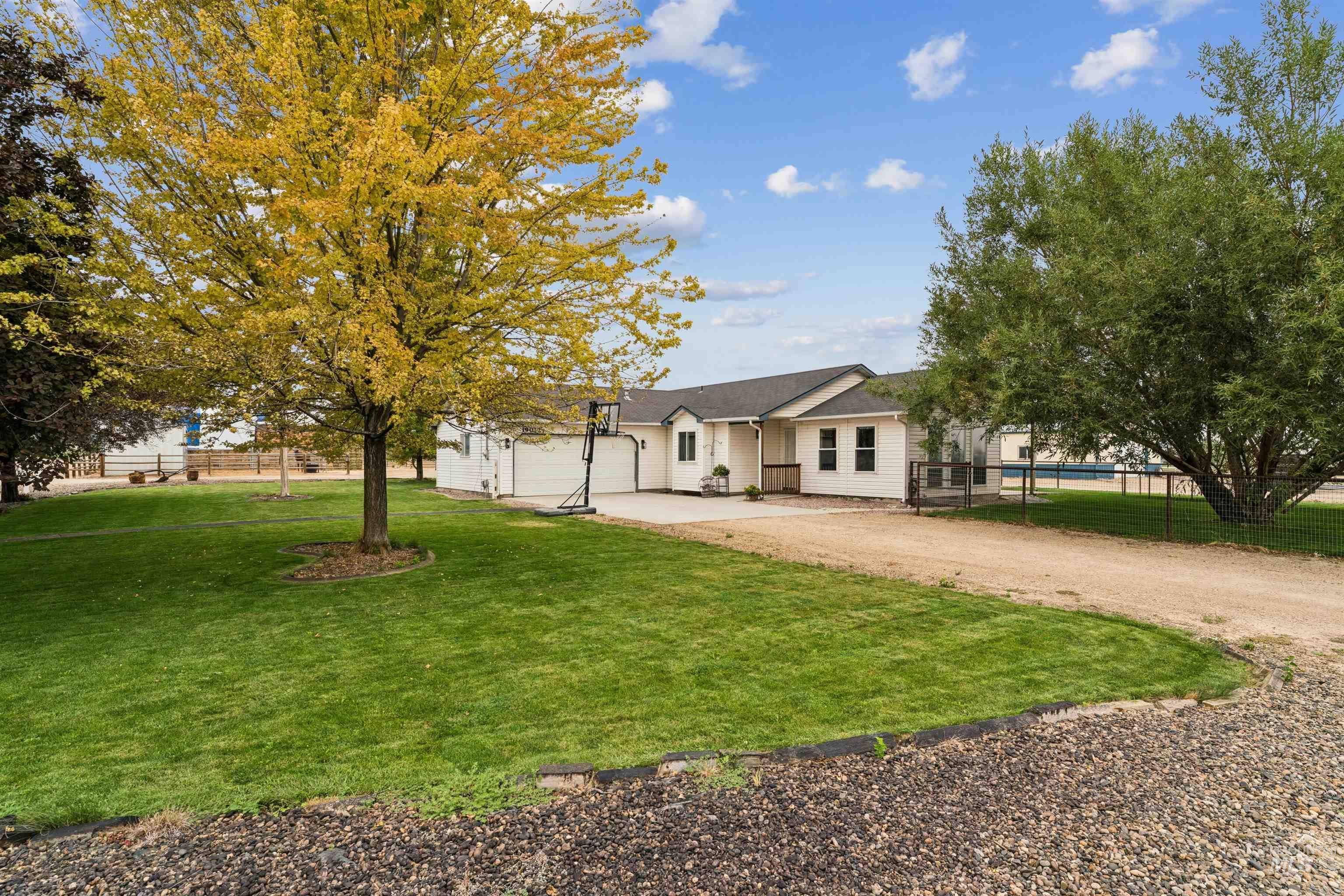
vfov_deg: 66.2
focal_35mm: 18
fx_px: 687
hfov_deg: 88.7
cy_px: 448
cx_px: 672
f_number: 13
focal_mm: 18.4
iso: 400
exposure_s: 1/200
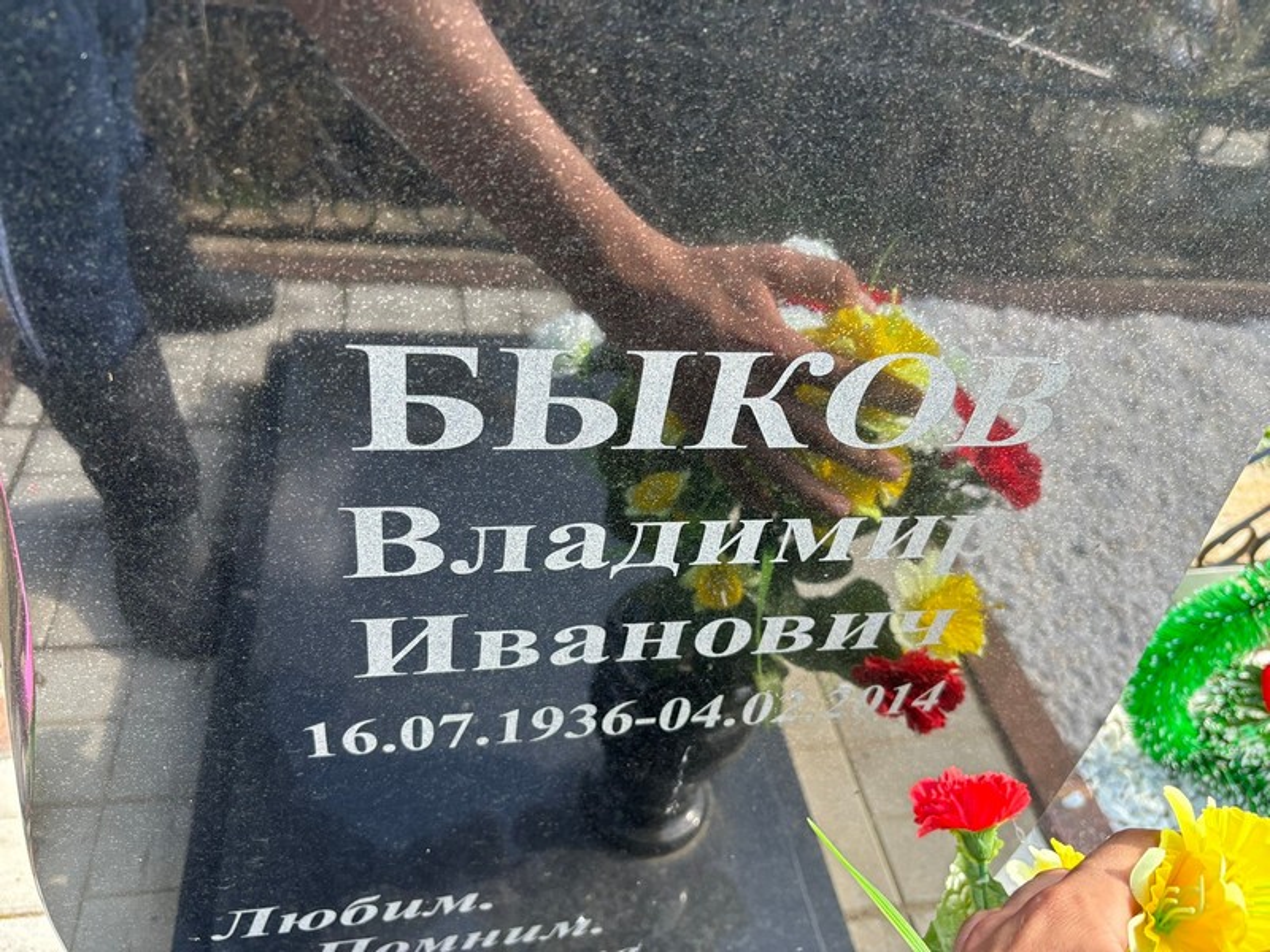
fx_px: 954
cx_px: 635
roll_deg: -8.8
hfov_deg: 67.3
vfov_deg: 53.1
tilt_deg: -40.0
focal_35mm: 26
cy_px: 476
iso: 64
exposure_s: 1/172
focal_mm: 5.96
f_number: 1.6
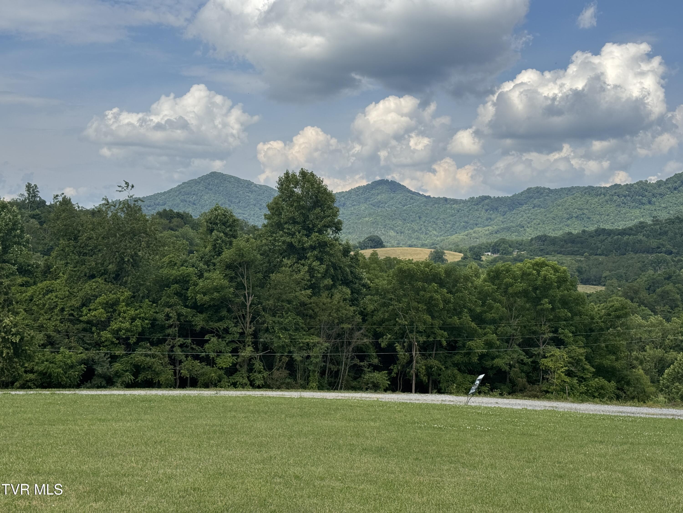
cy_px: 256
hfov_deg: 39.7
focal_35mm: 48
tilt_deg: +0.5
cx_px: 342
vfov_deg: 30.3
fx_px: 947
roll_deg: -3.0
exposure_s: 1/5376
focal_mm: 6.76
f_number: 1.78
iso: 64
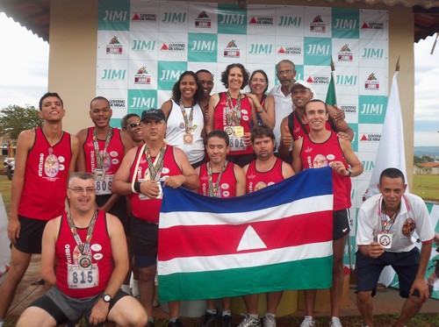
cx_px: 220
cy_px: 164
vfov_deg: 41.7
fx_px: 430
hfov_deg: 54.0
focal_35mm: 34
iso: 125
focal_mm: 5.7
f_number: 2.9
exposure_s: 1/30
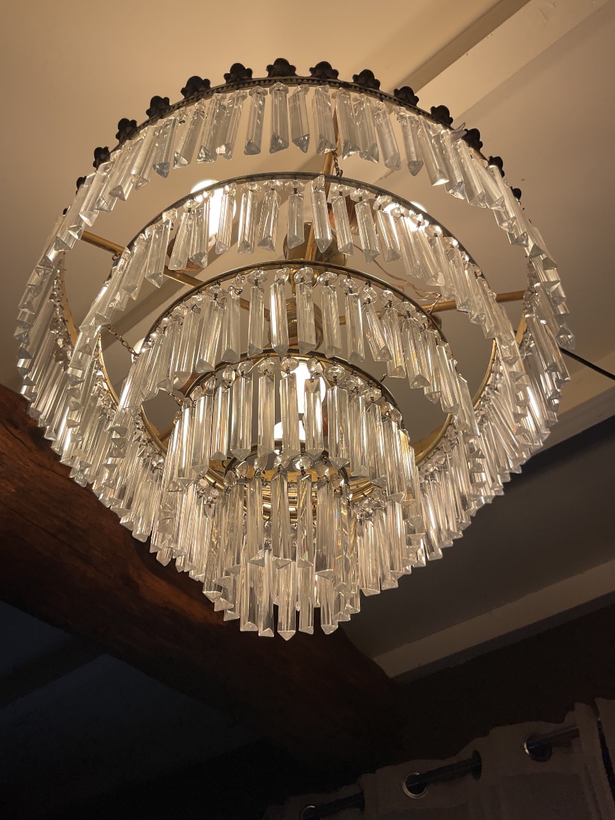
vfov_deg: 61.7
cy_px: 410
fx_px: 687
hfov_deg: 48.2
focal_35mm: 29
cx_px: 308
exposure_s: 1/130
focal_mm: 3
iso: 16
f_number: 1.8
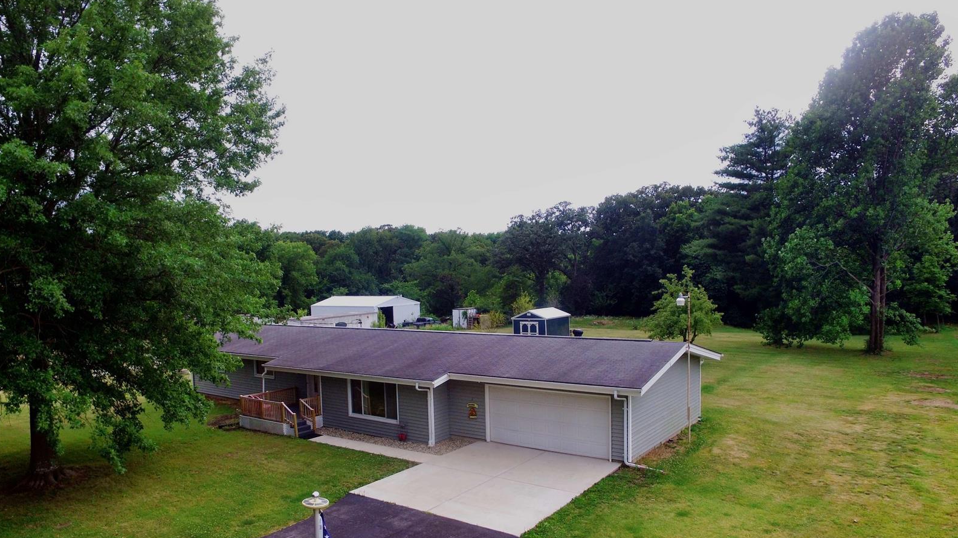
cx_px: 481
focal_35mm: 22
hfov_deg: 81.2
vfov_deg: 51.2
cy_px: 316
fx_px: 559
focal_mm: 3.61
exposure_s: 1/298
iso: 100
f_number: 2.8
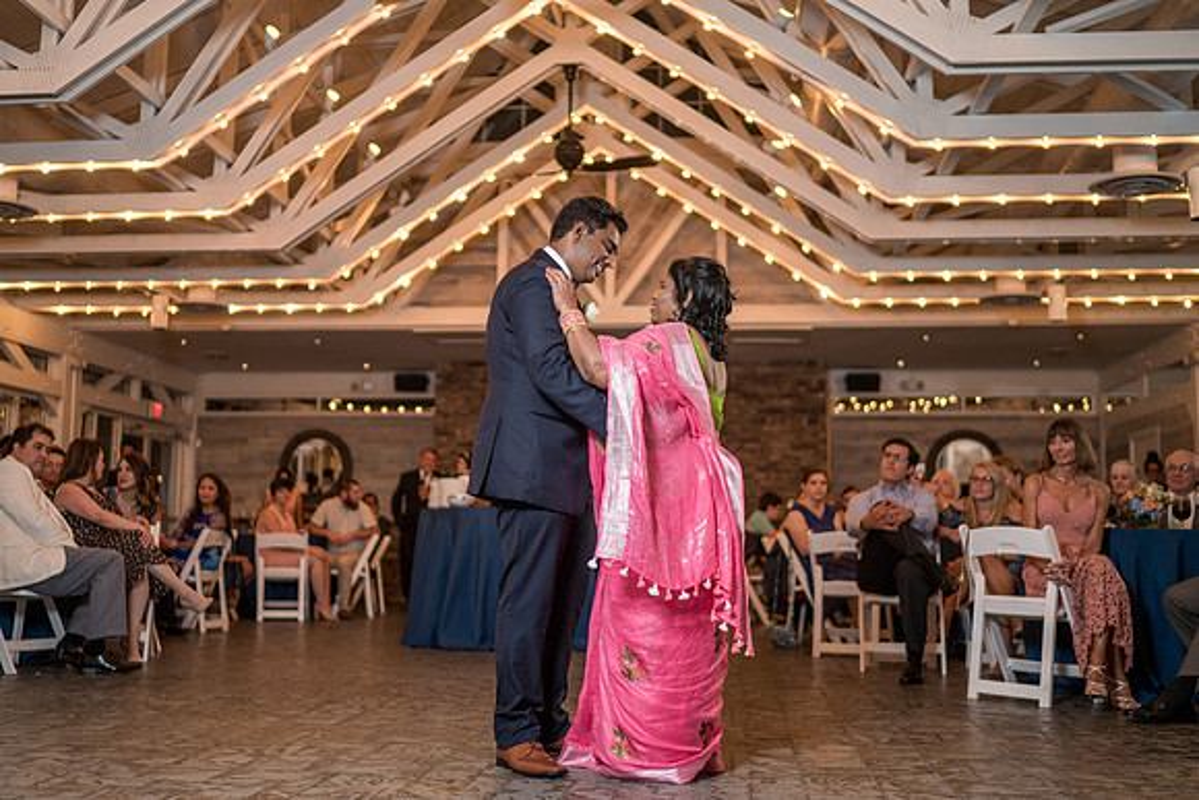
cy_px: 382
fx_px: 1352
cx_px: 568
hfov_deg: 47.8
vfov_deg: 33.0
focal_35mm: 41
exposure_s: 1/200
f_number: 1.4
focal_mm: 35
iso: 250
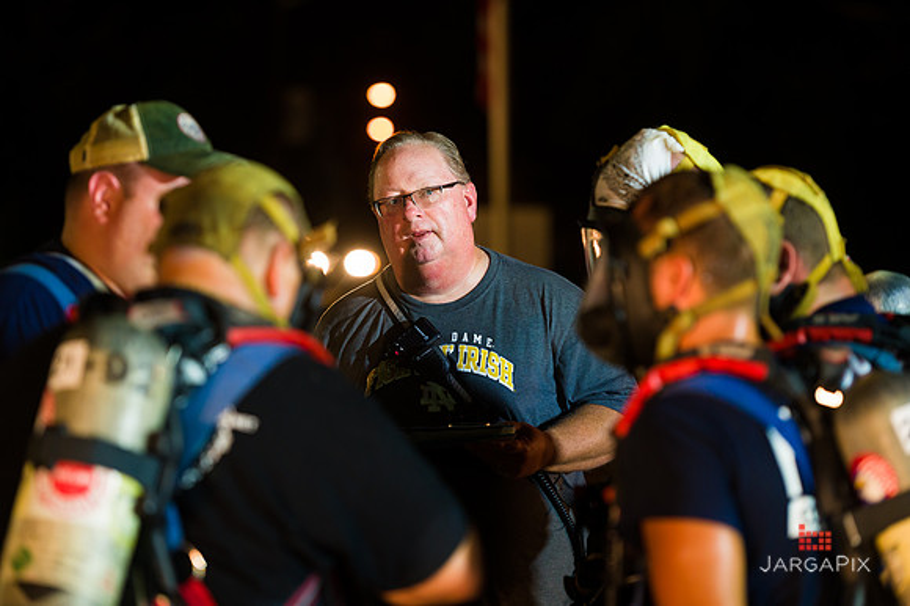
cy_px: 303
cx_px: 455
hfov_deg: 13.7
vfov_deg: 9.1
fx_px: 3789
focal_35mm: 150
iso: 1600
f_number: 3.2
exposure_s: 1/125
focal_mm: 150
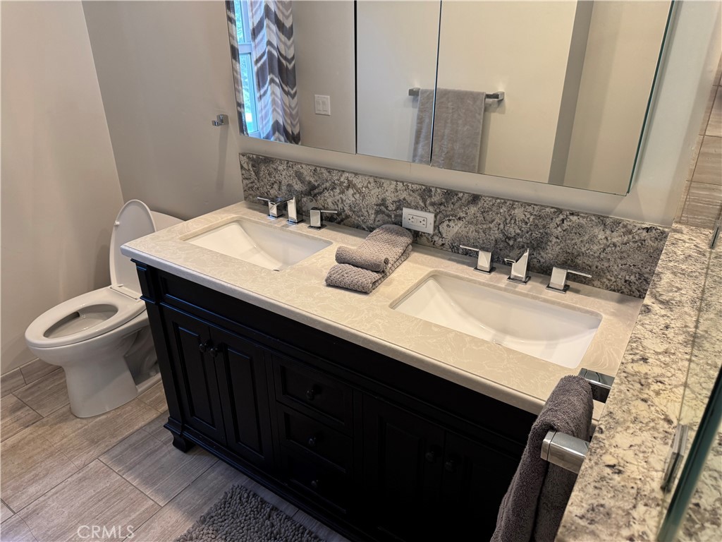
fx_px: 501
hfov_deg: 71.6
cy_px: 271
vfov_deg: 56.8
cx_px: 361
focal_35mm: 24
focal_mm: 6.76
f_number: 1.78
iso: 200
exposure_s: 1/120
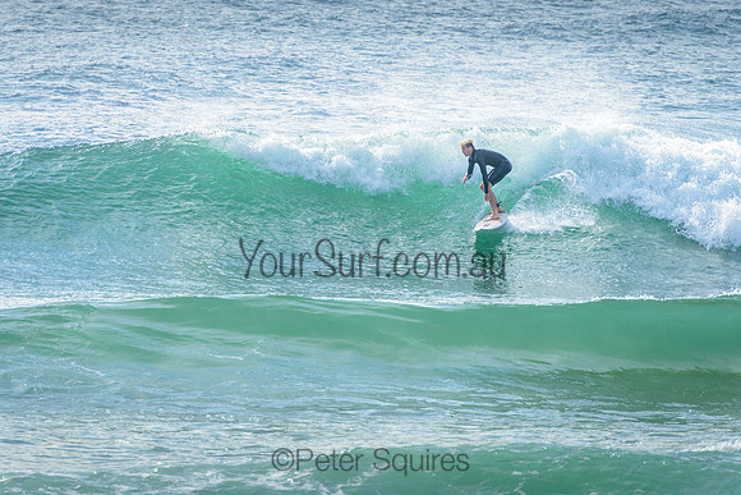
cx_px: 364
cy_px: 231
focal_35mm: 490
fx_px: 10097
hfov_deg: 4.2
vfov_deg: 2.8
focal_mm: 400
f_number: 7.1
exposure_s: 1/1600
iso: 200
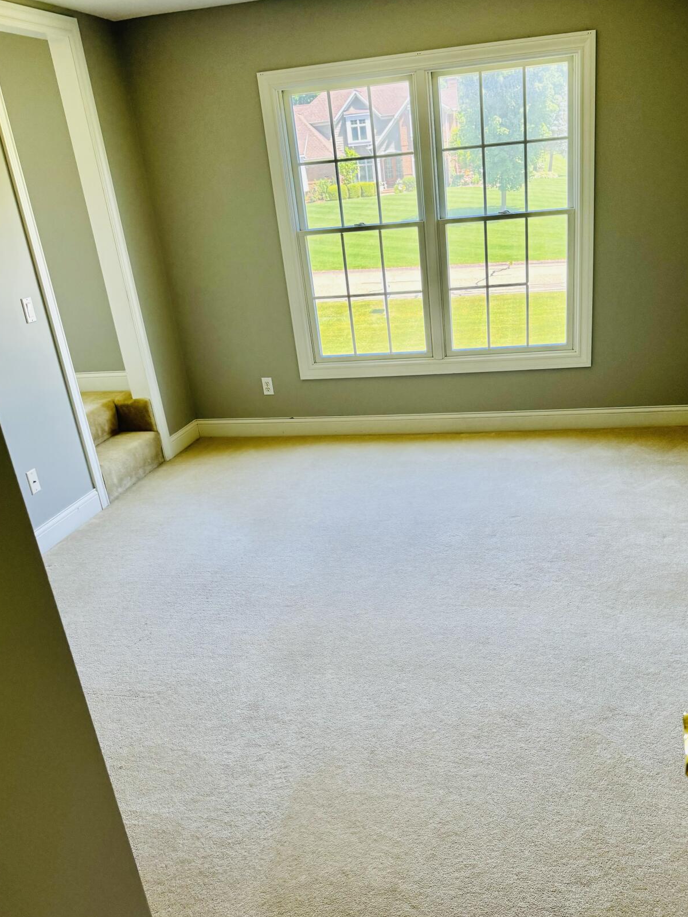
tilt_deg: -22.8
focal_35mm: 30
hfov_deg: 46.6
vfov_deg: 59.6
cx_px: 404
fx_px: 795
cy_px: 540
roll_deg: +7.7
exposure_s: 1/121
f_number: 1.78
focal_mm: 6.76
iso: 160
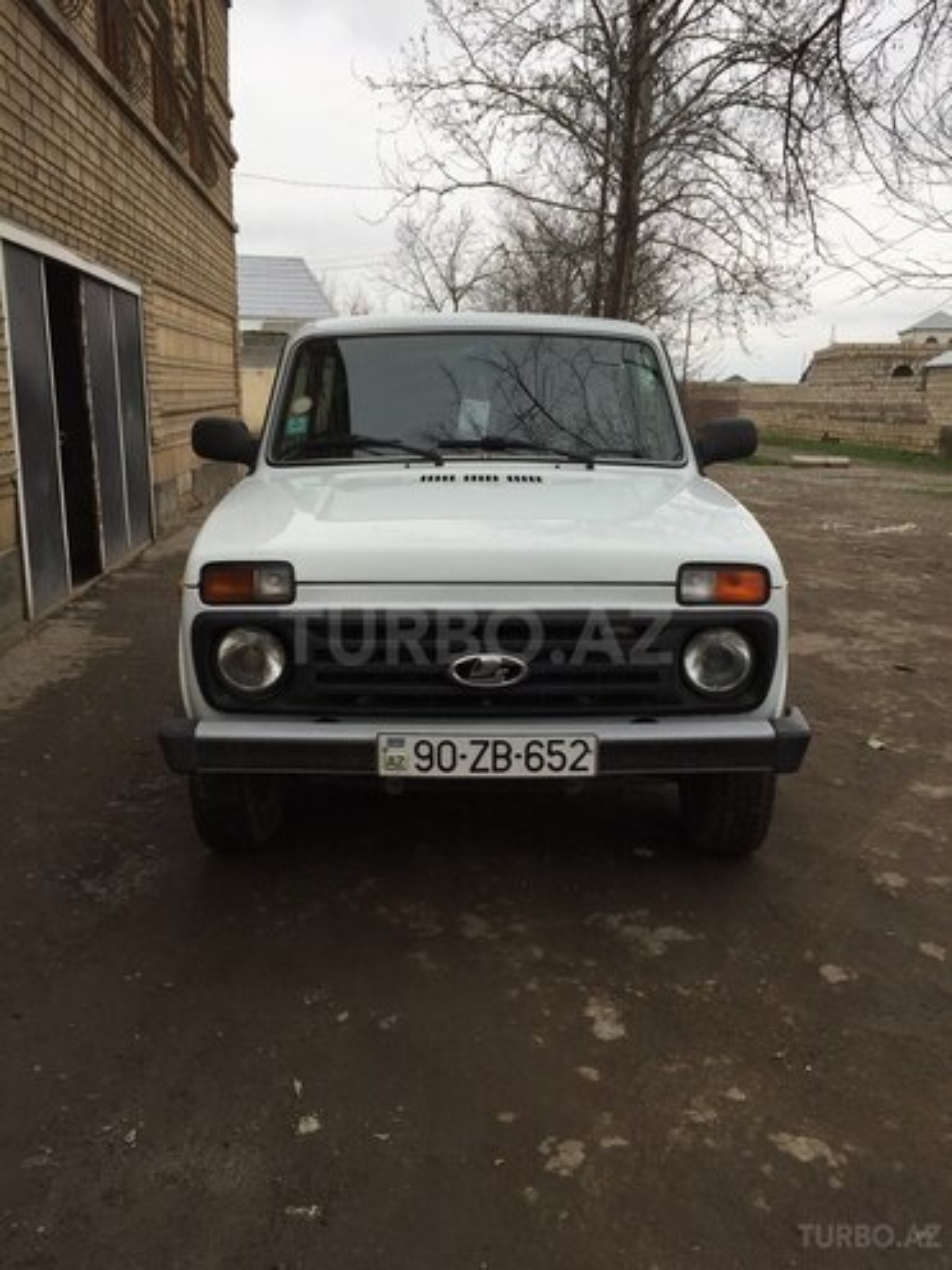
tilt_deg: -13.6
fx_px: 1063
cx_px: 476
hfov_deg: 48.2
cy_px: 635
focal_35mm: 29
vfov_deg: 61.7
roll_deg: -0.3
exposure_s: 1/444
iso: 32
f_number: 2.2
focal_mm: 4.15
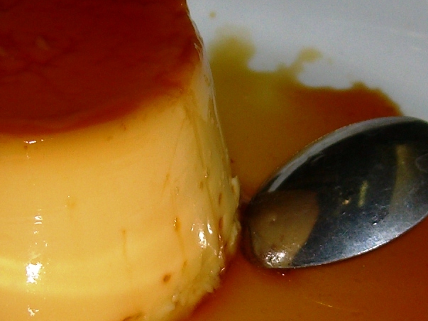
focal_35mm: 129
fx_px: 1595
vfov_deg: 11.4
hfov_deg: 15.3
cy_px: 275
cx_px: 216
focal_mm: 7.9
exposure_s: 1/60
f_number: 2.8
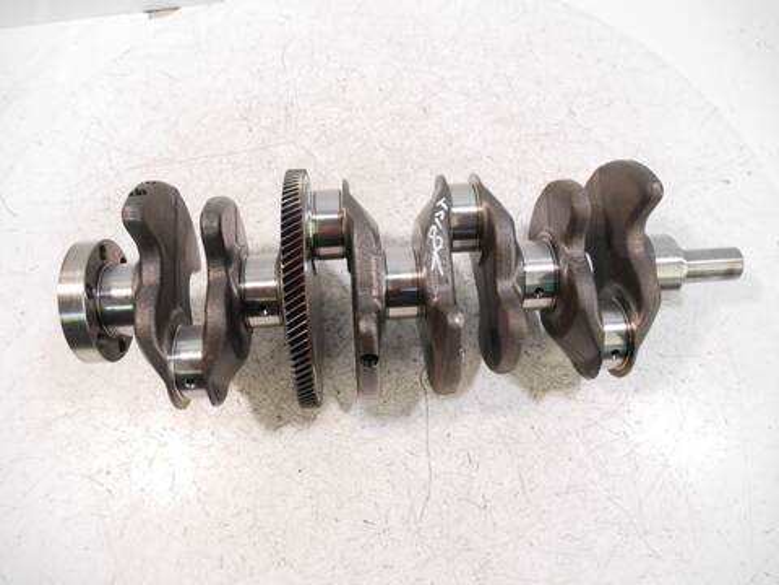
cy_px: 292
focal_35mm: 24
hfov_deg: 71.6
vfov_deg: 56.8
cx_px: 390
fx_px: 540
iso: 1000
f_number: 3.5
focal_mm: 12
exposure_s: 1/60
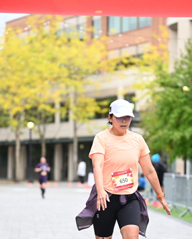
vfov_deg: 13.2
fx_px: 1036
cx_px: 108
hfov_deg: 10.6
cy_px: 157
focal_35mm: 146
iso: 640
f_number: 2.8
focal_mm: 101
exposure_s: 1/1600
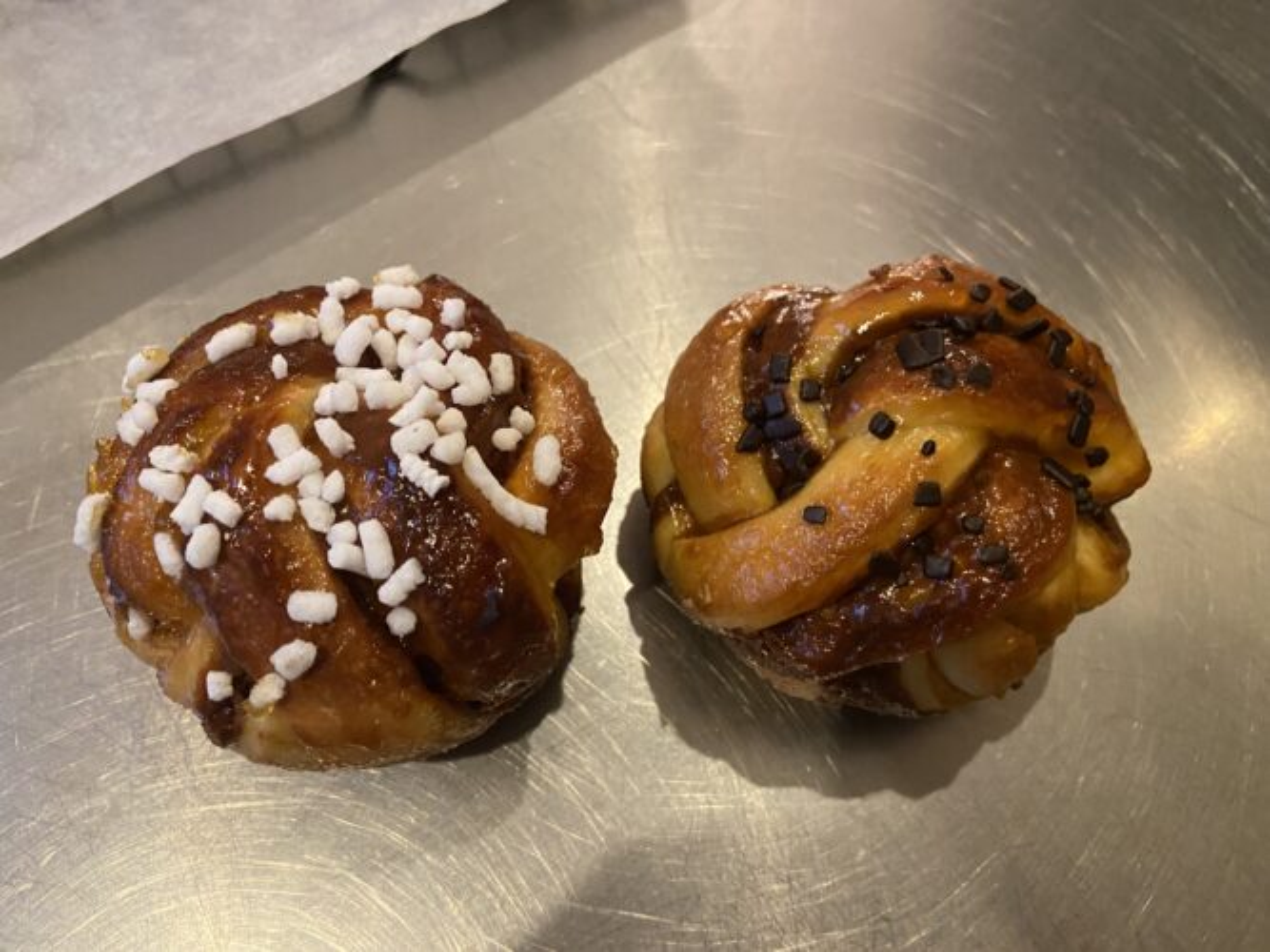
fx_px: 954
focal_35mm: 26
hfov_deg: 67.3
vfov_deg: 53.0
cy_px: 476
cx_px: 635
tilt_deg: -65.3
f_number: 1.8
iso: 400
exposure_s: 1/33
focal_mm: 4.25
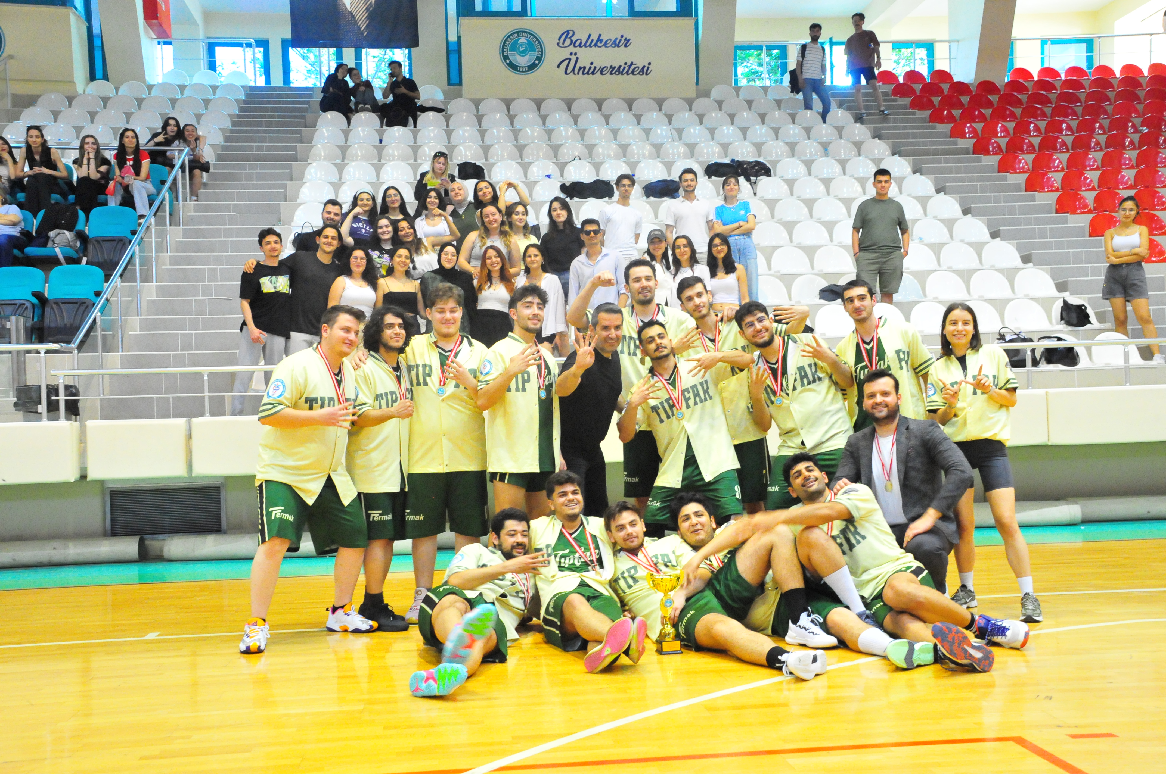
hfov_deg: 46.4
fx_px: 1359
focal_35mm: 42
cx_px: 583
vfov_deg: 31.8
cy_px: 387
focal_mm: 28
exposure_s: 1/20
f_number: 5
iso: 3200
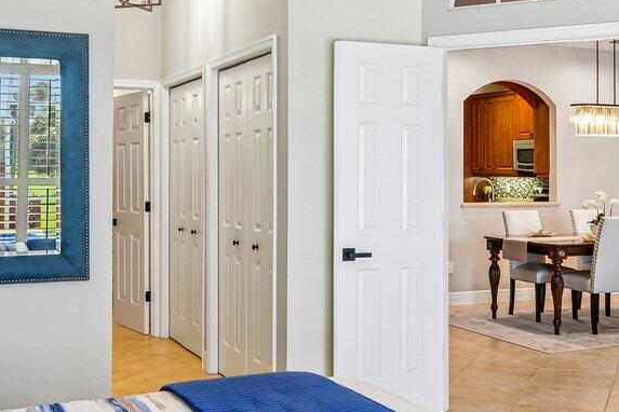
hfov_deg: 39.4
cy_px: 181
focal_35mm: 50
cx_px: 381
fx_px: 860
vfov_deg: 27.0
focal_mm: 14
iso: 200
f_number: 9
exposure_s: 1/8
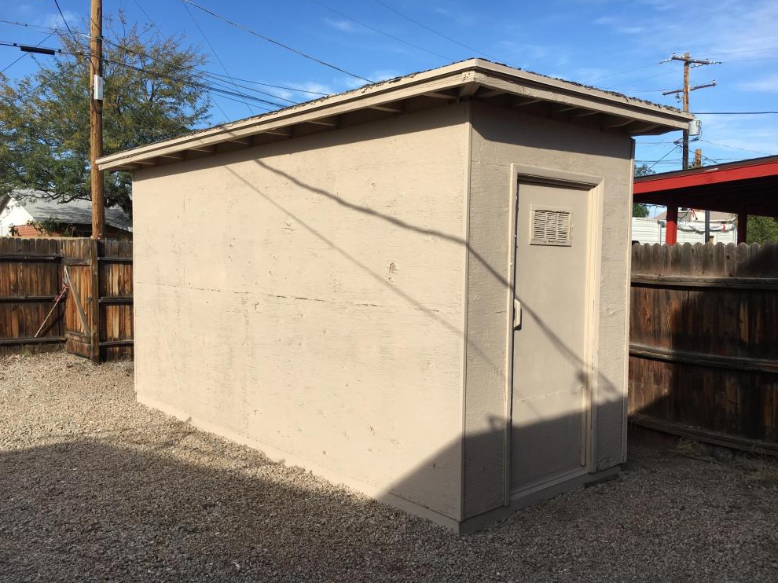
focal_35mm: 30
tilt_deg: -2.5
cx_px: 382
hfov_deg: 60.0
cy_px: 299
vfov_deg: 46.8
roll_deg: -1.1
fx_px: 674
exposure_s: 1/1282
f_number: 2.2
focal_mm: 4.15
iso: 25
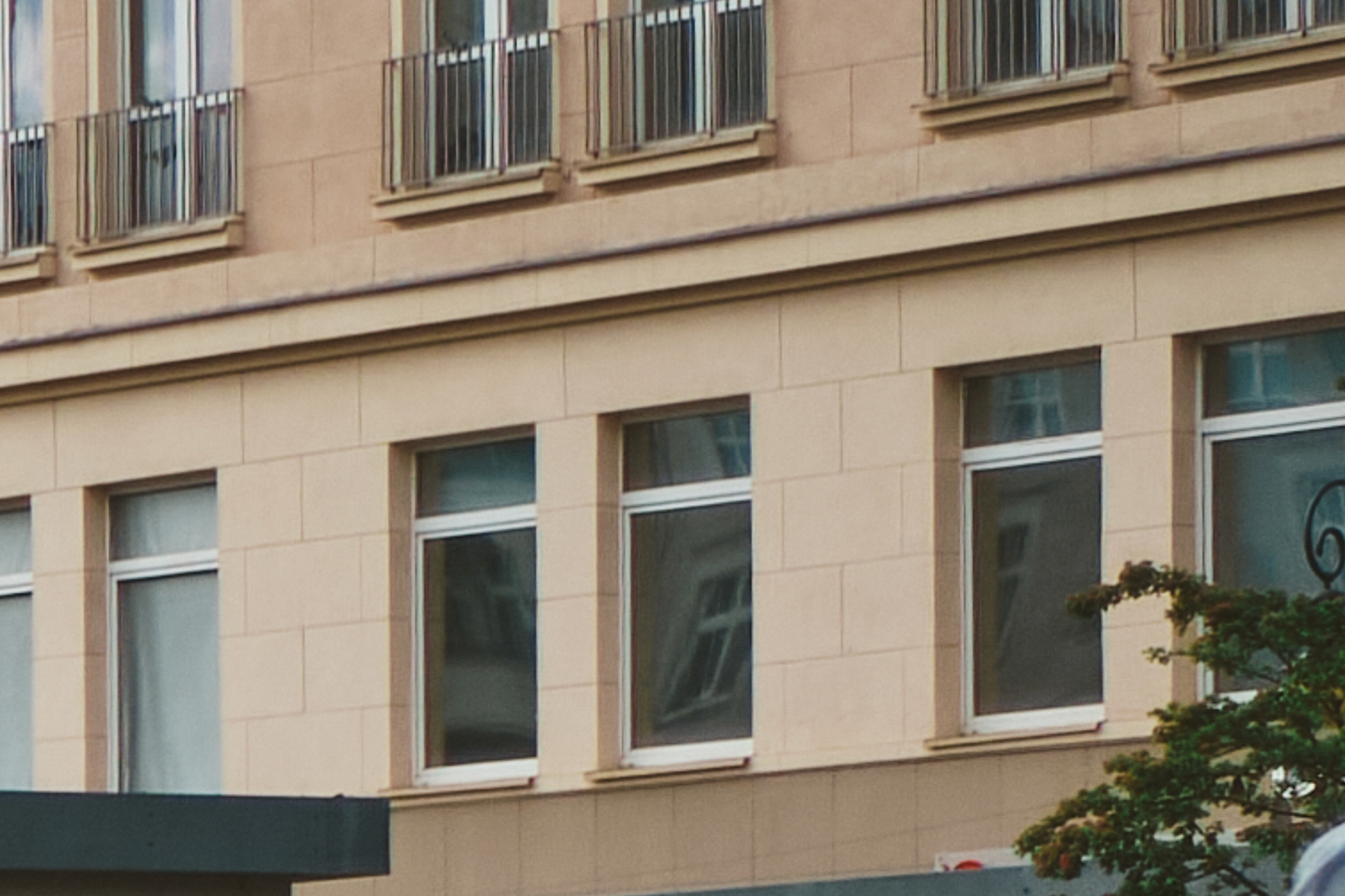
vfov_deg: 5.1
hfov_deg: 6.3
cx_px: -3861
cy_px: 679
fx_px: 10122
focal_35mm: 271
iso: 200
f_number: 2
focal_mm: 23
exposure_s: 1/2500
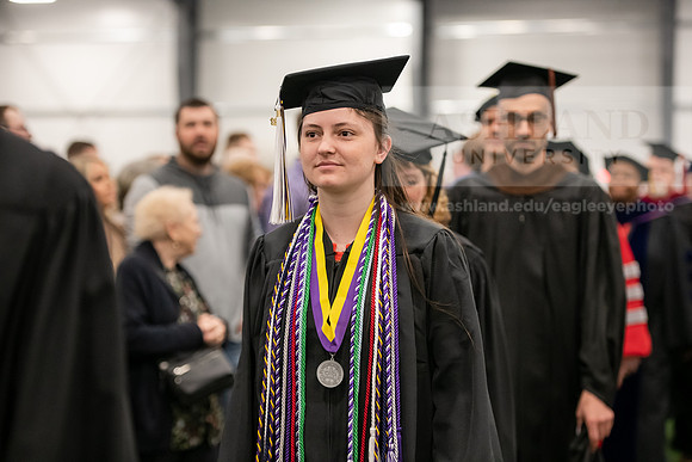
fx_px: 1826
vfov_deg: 14.4
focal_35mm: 95
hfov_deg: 21.5
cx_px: 346
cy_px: 231
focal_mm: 95
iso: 3200
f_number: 3.2
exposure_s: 1/200
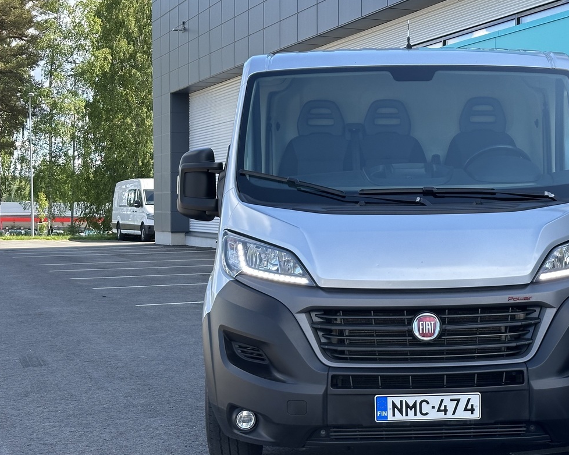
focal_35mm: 69
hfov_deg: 27.2
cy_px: 254
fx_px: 1162
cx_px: 413
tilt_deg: -2.1
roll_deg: -0.4
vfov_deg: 22.1
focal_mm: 6.86
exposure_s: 1/803
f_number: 1.78
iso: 64
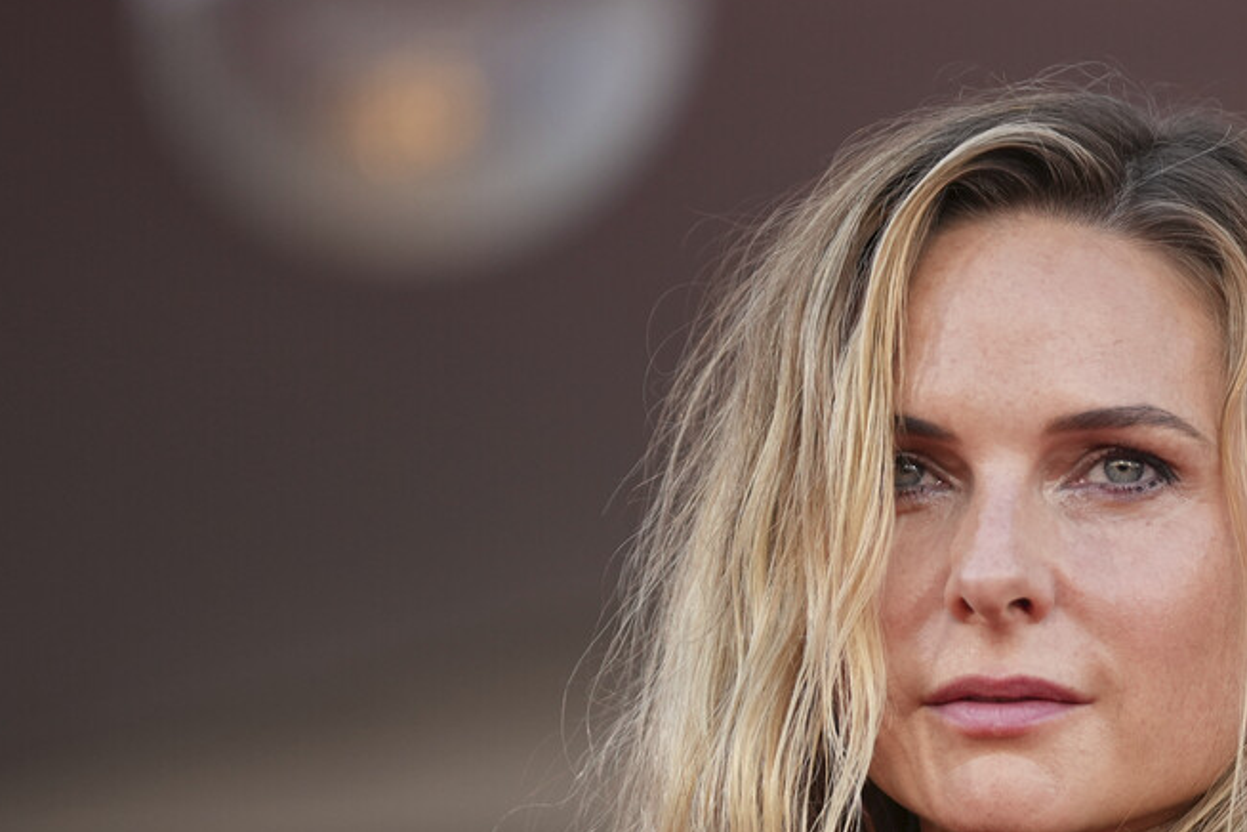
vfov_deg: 2.8
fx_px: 16937
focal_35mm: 489
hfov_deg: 4.2
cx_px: 1314
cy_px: 806
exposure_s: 1/1250
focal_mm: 200
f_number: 2.8
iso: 640
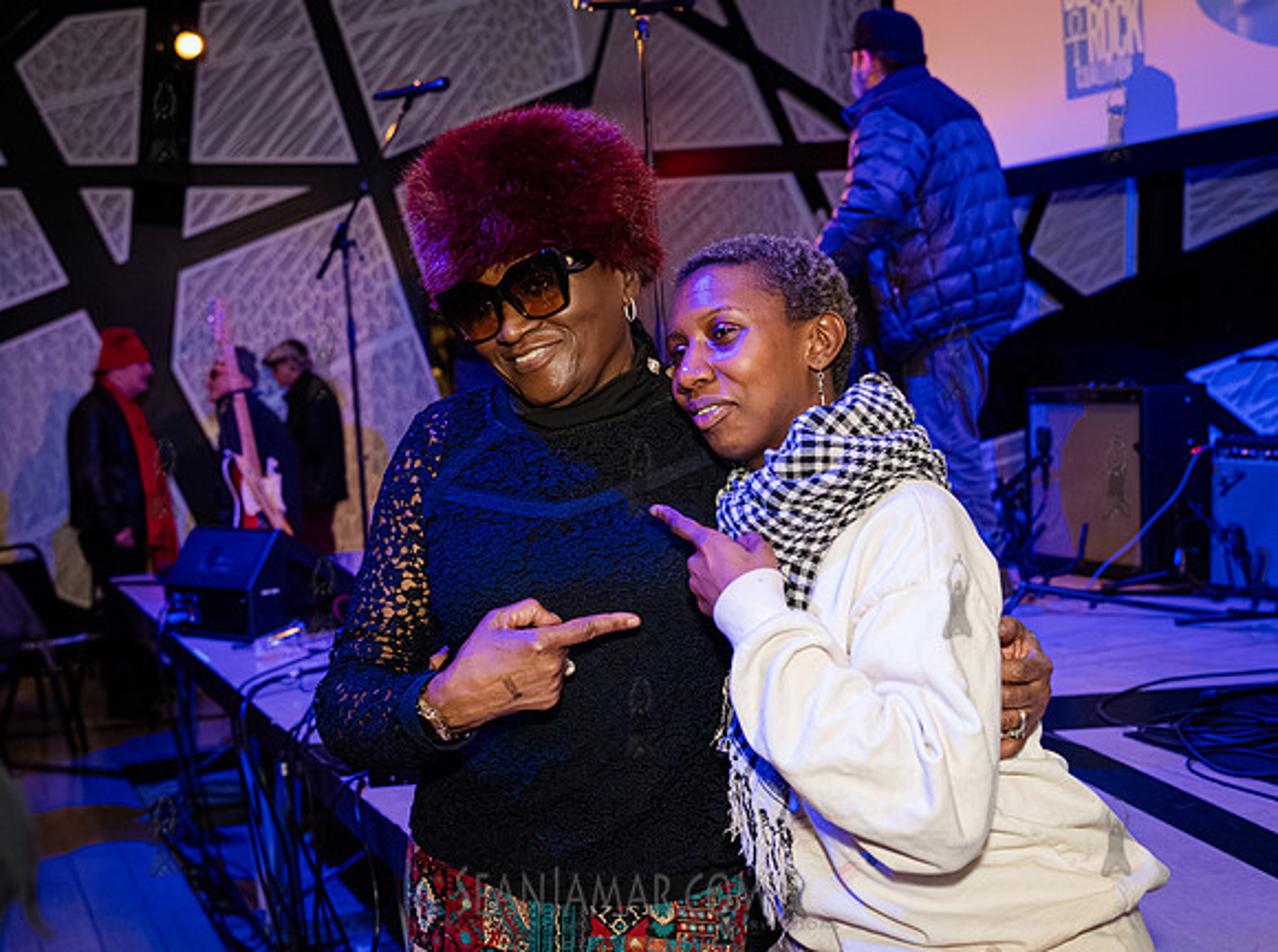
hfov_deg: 40.1
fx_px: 1752
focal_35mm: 48
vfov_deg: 30.4
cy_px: 432
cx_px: 689
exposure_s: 1/400
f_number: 3.5
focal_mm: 38
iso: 10000
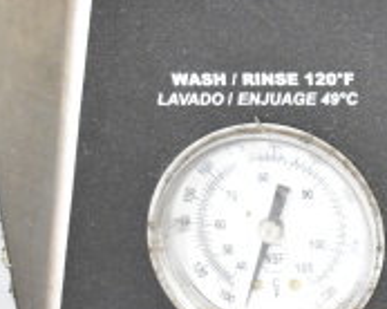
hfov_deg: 11.5
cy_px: 198
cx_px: 640
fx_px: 1819
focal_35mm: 159
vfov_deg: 9.7
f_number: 4.5
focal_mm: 32
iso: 6400
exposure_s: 1/80
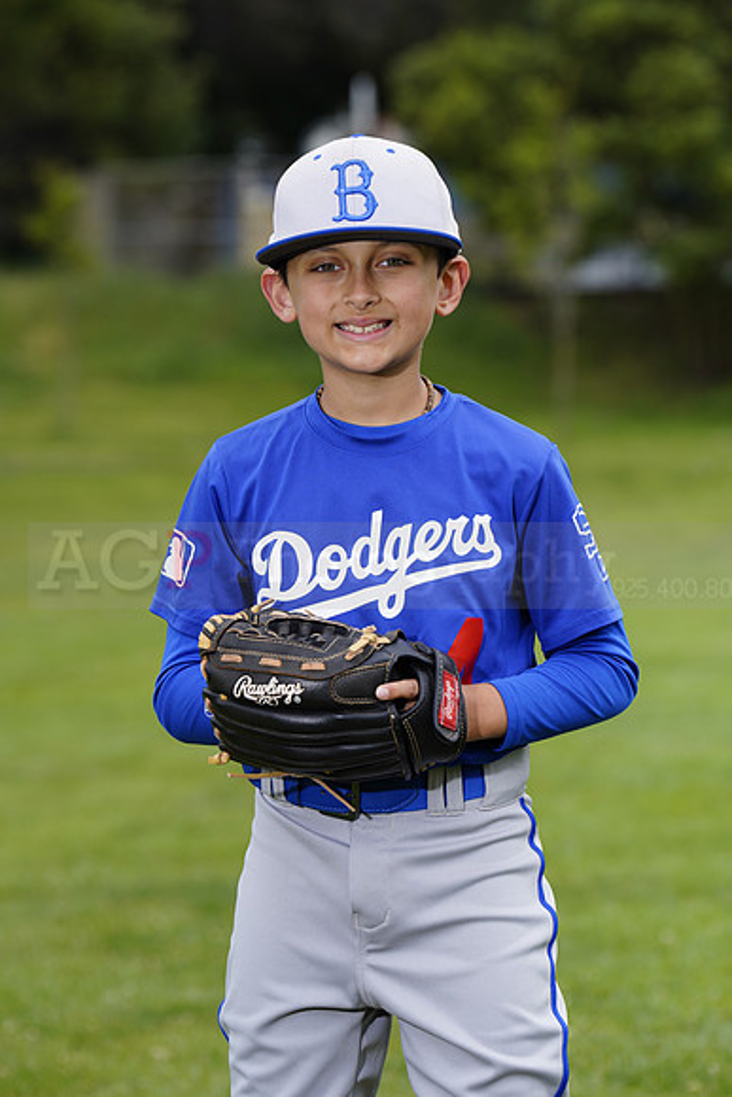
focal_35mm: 175
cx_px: 366
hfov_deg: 7.9
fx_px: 5334
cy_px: 548
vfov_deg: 11.7
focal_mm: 175
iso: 100
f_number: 6.3
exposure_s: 1/250
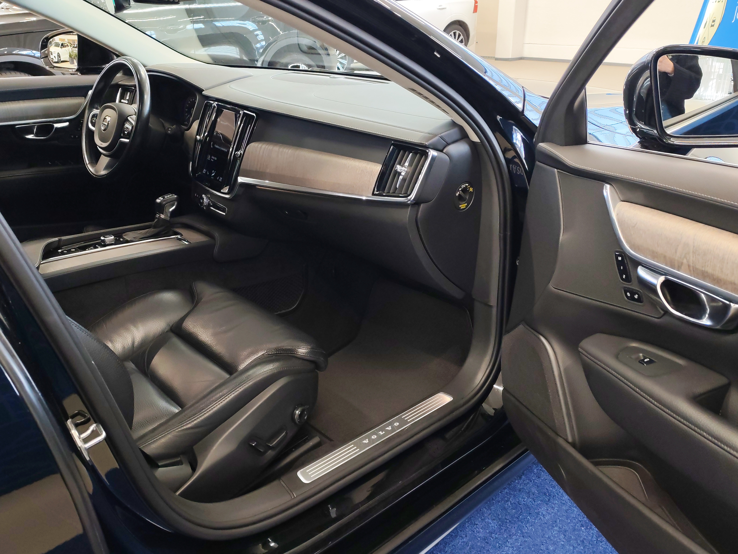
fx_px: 661
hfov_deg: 58.4
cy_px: 277
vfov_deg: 45.4
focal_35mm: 31
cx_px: 369
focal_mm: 6.12
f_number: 1.9
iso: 640
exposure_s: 1/100
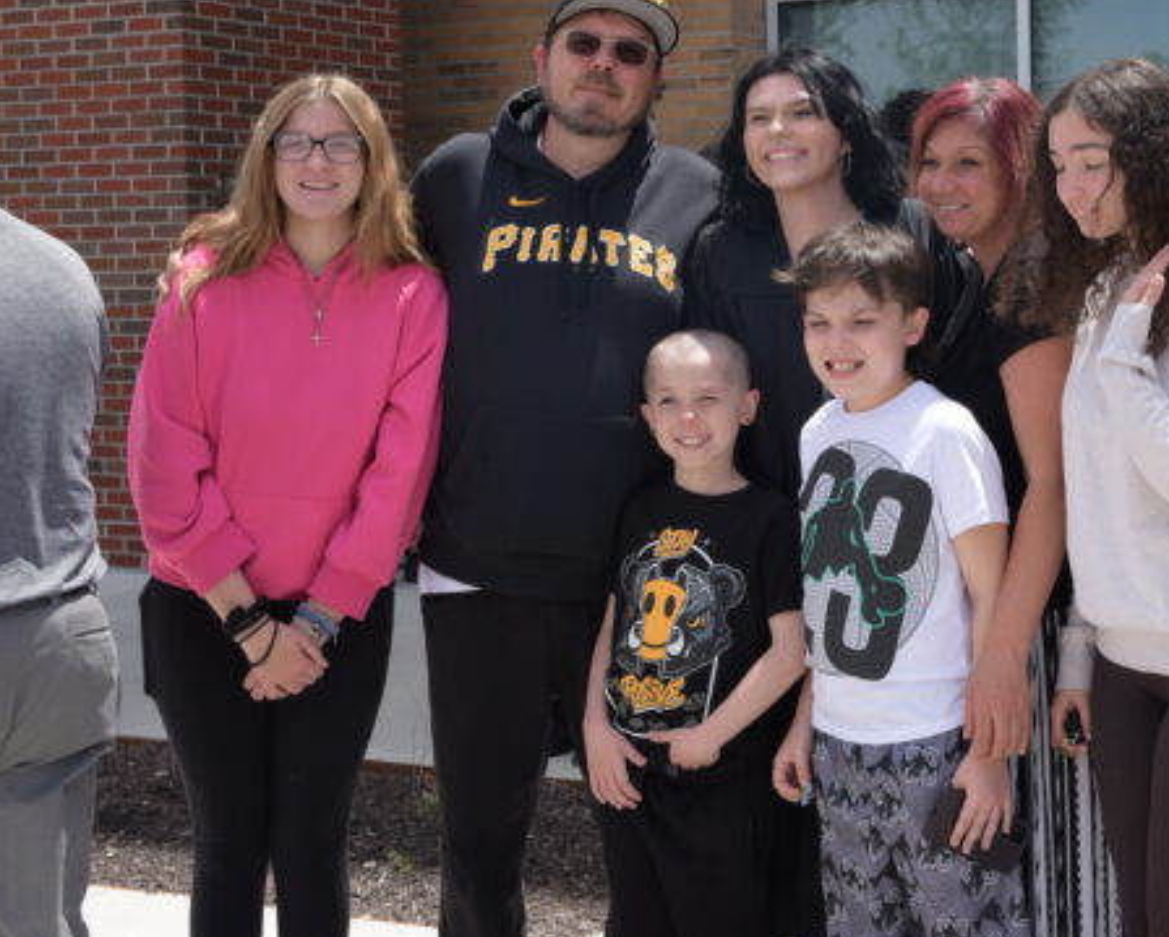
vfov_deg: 22.8
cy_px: 355
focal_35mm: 67
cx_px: 937
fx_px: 2320
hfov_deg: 27.7
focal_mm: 40
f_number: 6.3
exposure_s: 1/1000
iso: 400
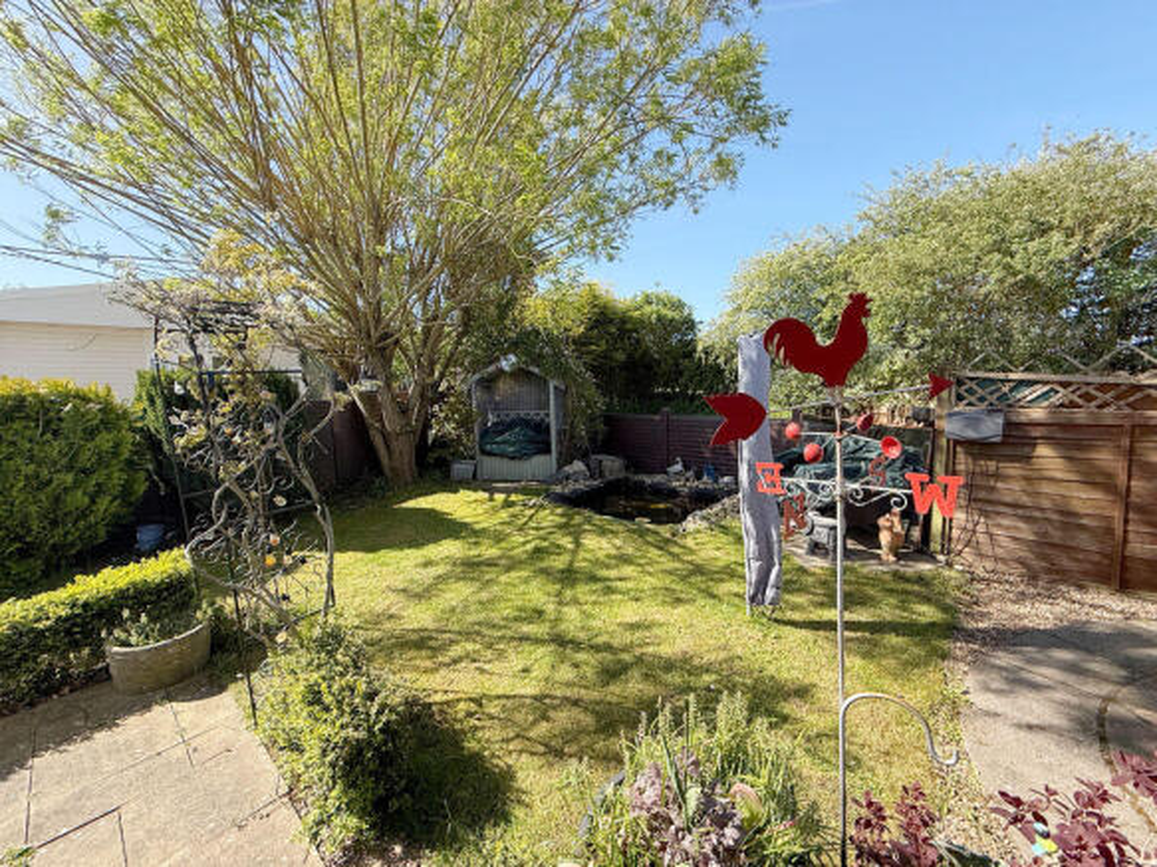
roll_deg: +0.9
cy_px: 434
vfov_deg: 85.7
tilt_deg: -5.8
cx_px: 578
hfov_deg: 102.1
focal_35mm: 14
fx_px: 468
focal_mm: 2.22
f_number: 2.2
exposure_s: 1/518
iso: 64
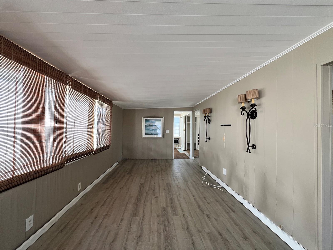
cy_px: 125
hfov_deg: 106.2
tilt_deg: +0.7
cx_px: 166
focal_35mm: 13
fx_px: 125
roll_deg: -0.4
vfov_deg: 89.9
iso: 64
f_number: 1.8
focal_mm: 1.57
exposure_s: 1/99
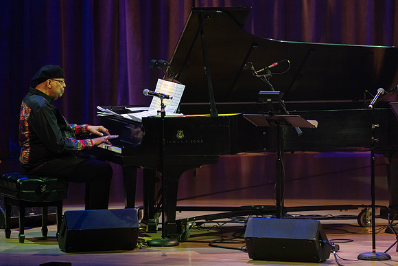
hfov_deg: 5.6
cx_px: 199
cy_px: 133
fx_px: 4058
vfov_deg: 3.7
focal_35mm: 367
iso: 3200
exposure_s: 1/250
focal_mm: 367
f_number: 5.6
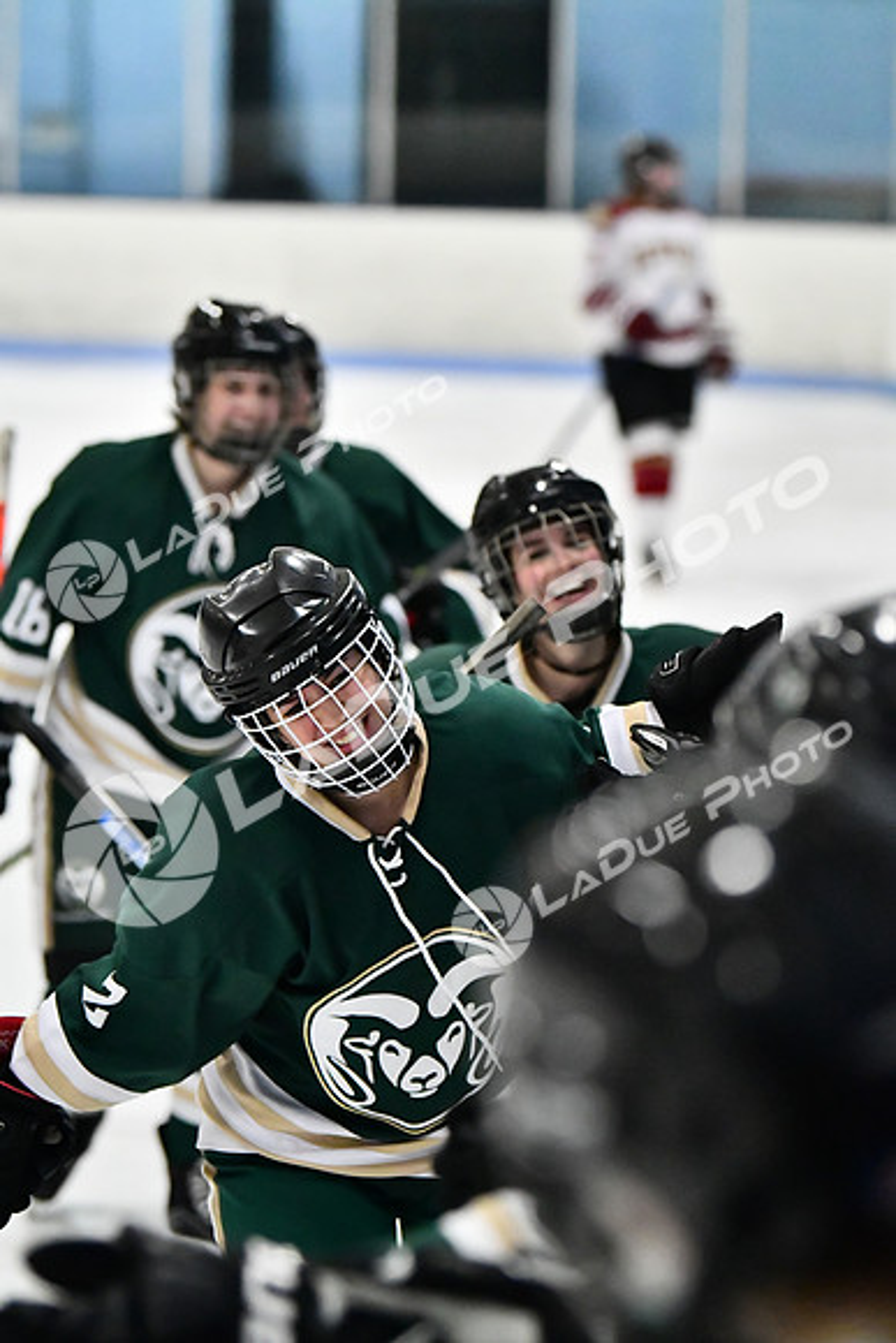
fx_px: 6995
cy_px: 672
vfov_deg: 11.0
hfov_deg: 7.3
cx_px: 448
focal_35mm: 188
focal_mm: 125
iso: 8000
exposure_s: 1/1250
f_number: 2.8
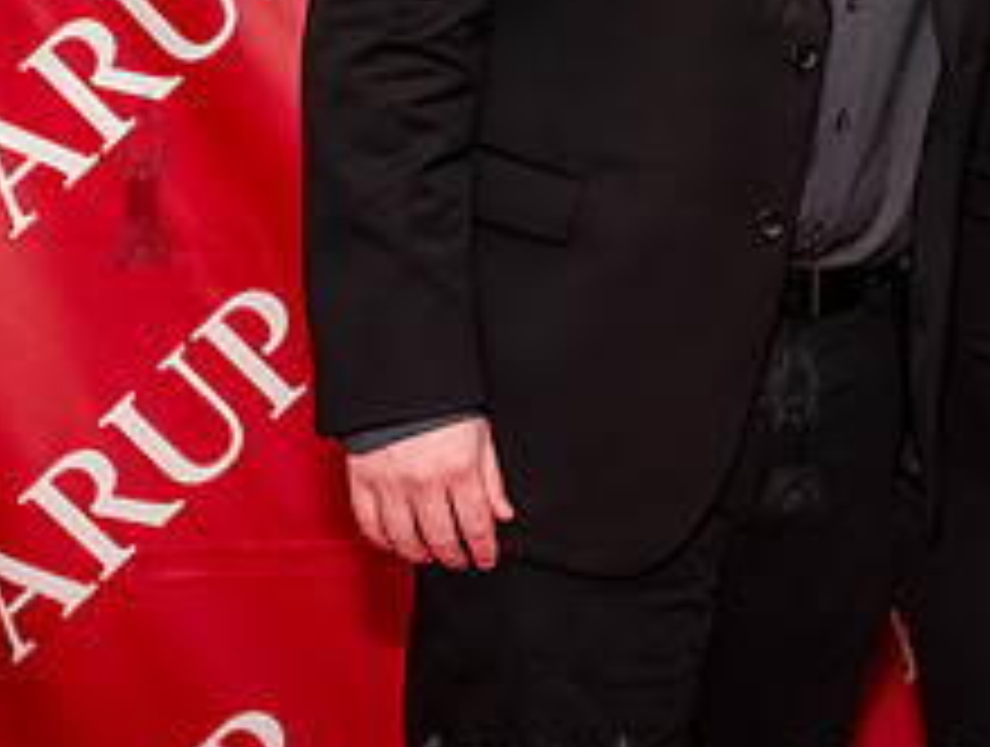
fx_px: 3067
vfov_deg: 13.6
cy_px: -81
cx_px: 906
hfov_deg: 18.0
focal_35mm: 107
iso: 8000
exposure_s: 1/400
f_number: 5
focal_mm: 35
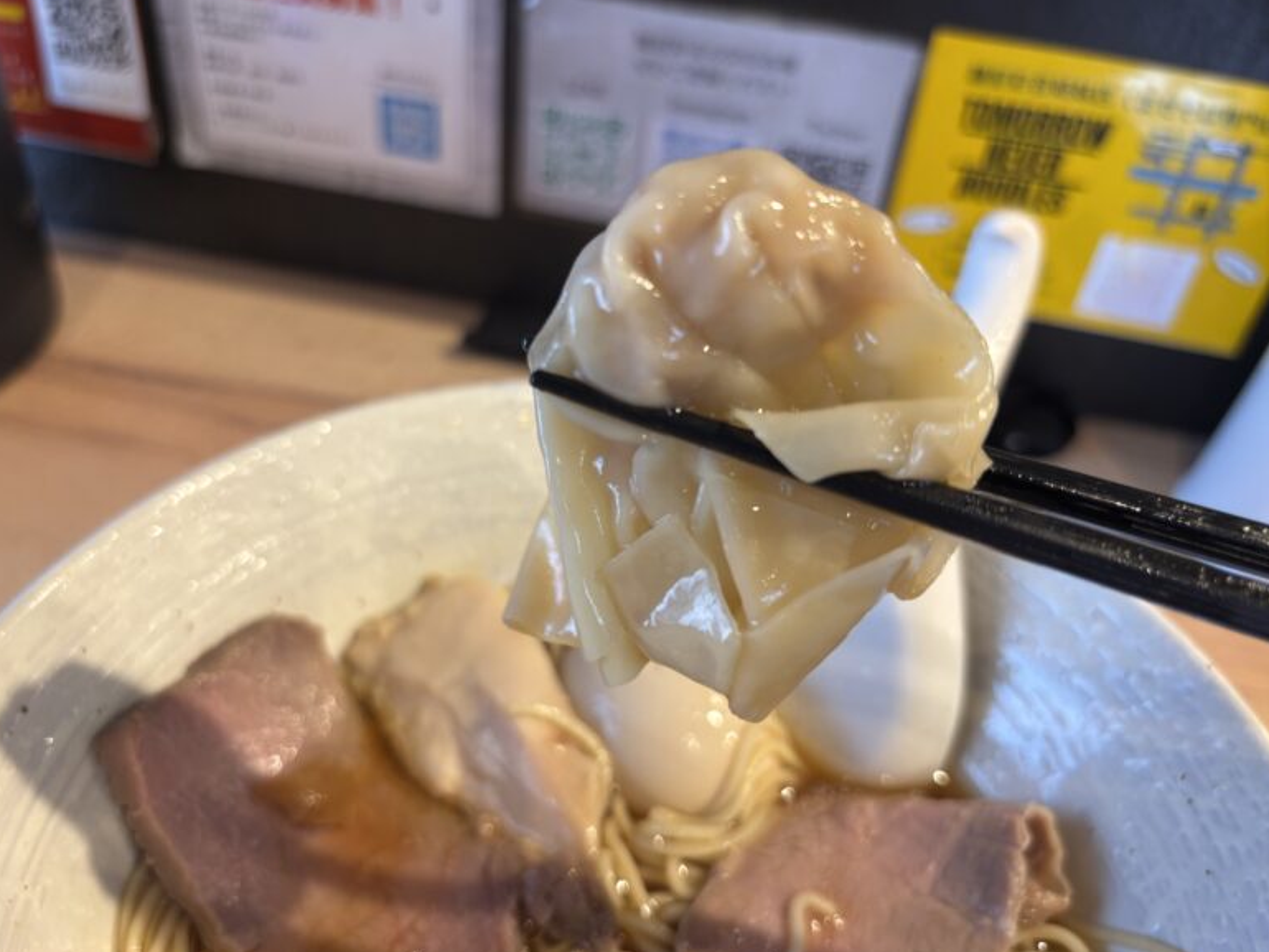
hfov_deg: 65.3
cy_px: 468
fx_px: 990
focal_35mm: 27
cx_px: 623
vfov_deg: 51.4
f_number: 1.6
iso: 80
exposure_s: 1/50
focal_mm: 5.96
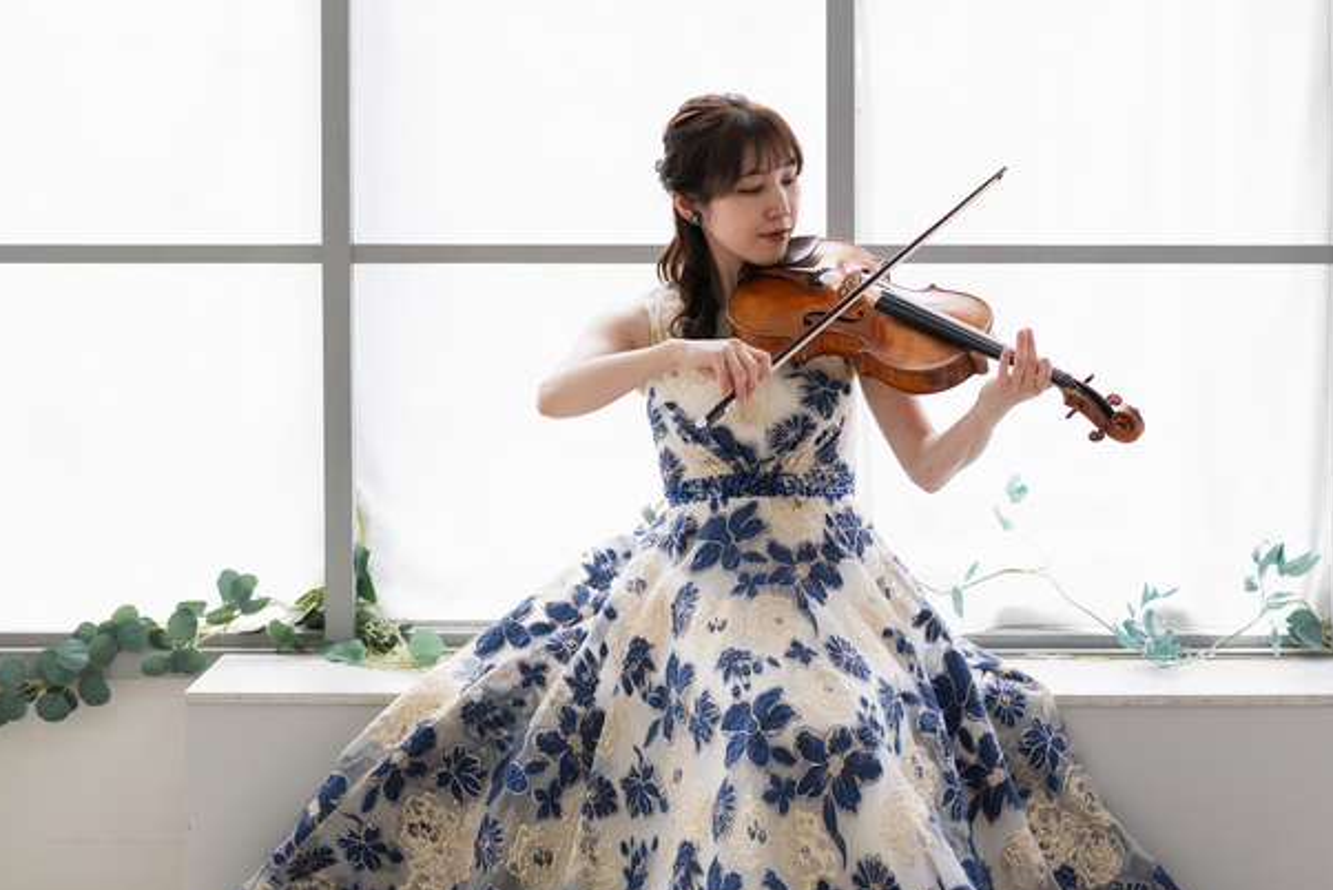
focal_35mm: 83
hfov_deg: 24.4
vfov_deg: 16.5
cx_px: 799
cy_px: 382
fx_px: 3075
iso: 200
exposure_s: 1/250
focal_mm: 50
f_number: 2.5
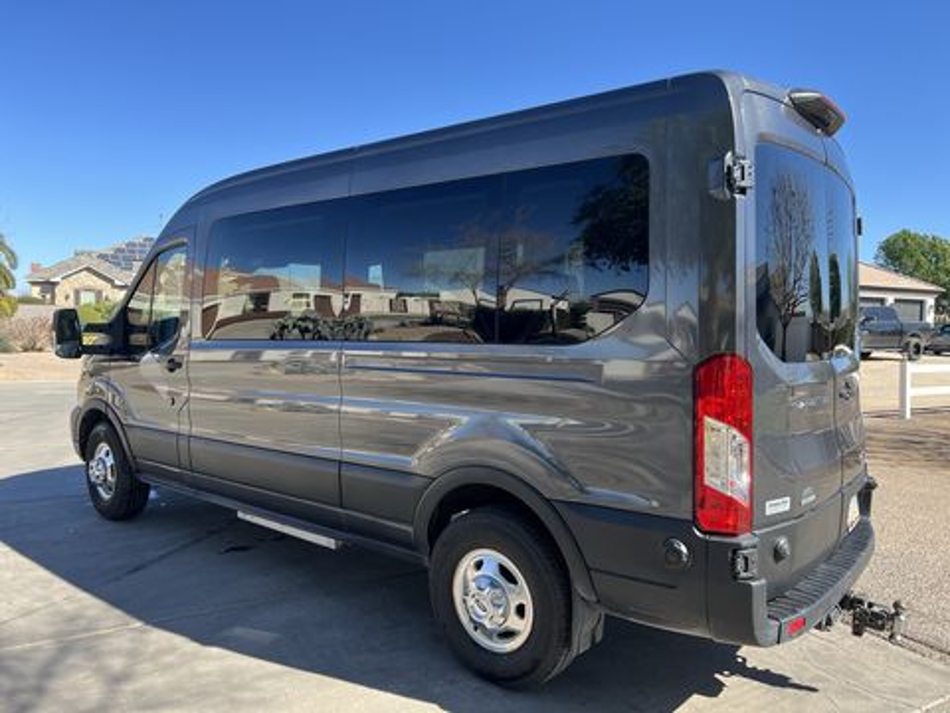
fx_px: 714
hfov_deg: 67.3
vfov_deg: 53.1
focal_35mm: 26
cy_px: 356
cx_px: 475
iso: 50
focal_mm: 5.7
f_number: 1.5
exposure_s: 1/1079
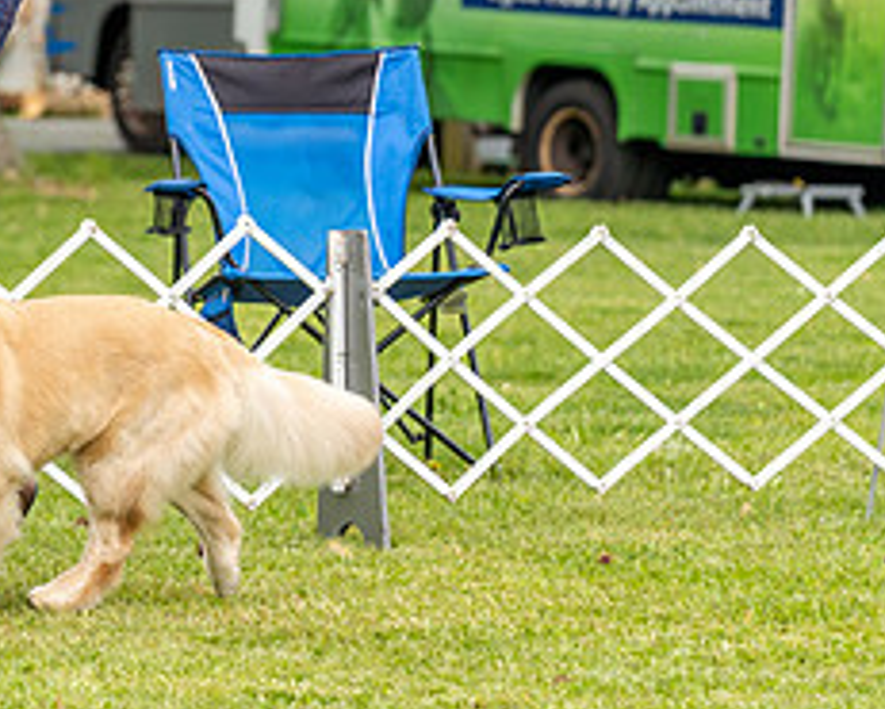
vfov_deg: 4.4
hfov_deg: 5.5
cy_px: 15
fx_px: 9197
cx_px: -52
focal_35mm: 351
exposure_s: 1/640
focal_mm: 128
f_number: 4.5
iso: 400
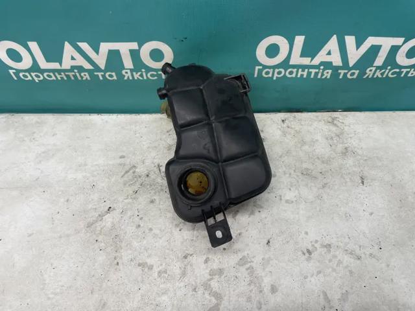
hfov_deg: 67.3
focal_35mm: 26
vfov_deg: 53.1
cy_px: 156
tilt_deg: -51.5
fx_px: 312
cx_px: 208
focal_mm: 4.2
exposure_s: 1/100
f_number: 1.6
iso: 80
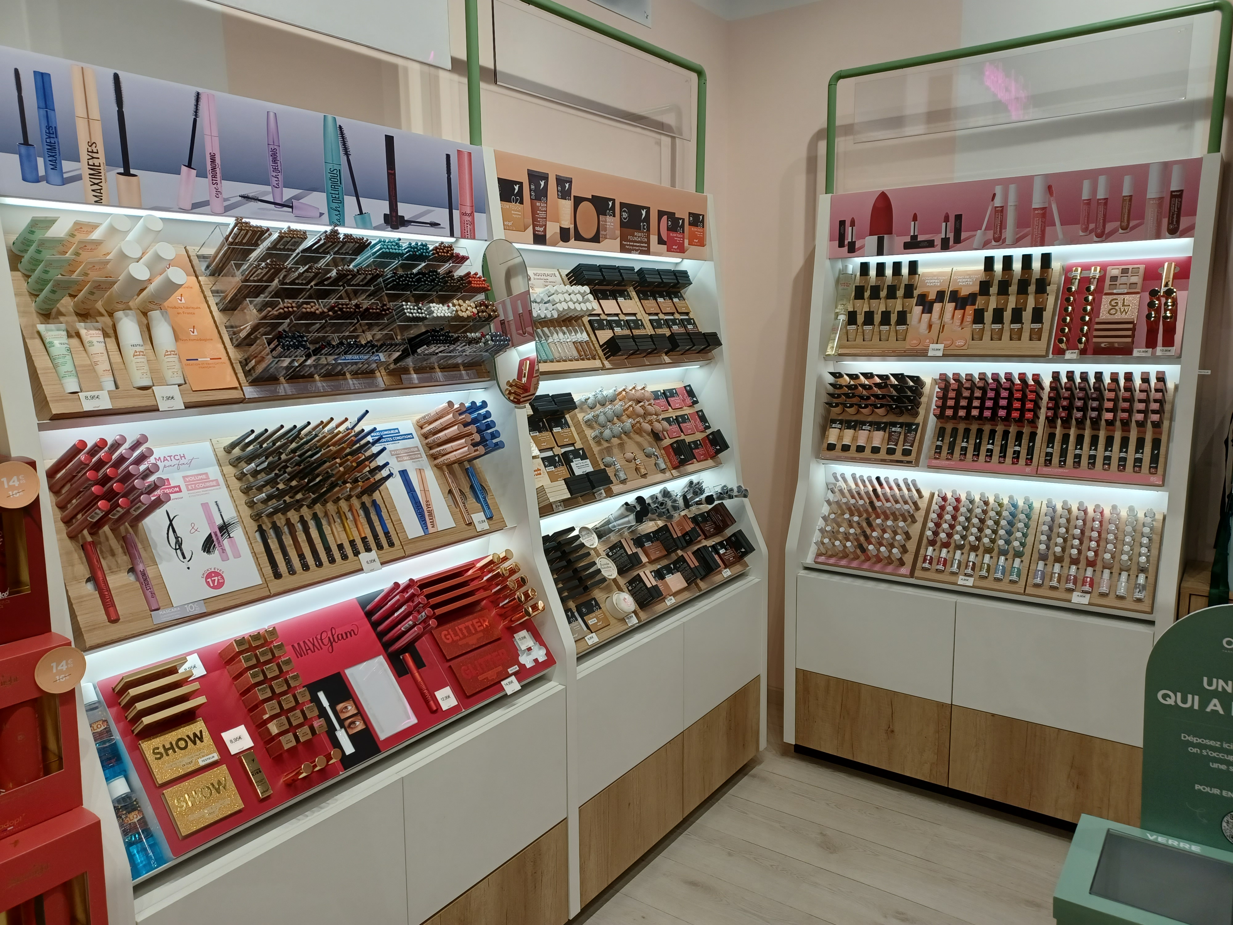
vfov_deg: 54.9
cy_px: 462
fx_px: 890
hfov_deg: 69.4
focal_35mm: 25
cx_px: 616
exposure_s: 1/50
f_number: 1.8
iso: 40
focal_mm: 4.6
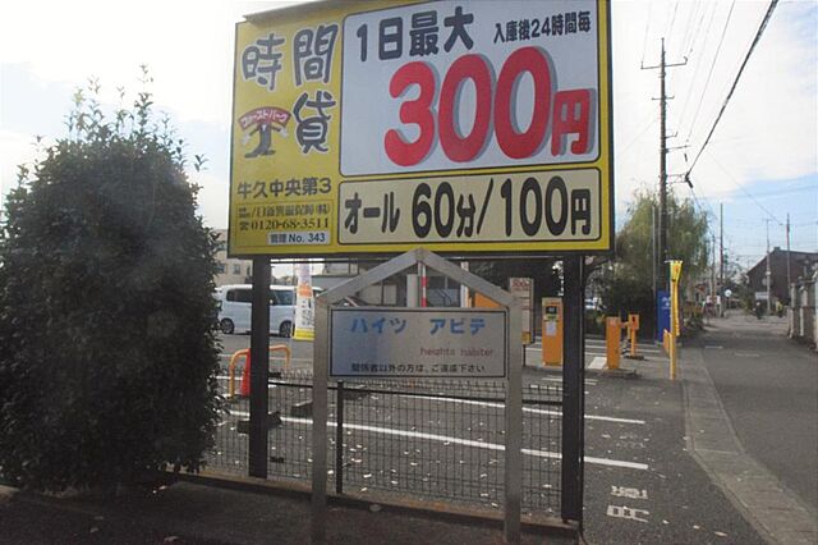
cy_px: 272
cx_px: 409
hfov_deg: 67.4
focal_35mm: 27
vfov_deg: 47.9
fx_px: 613
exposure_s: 1/2000
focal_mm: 18
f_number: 22
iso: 12800
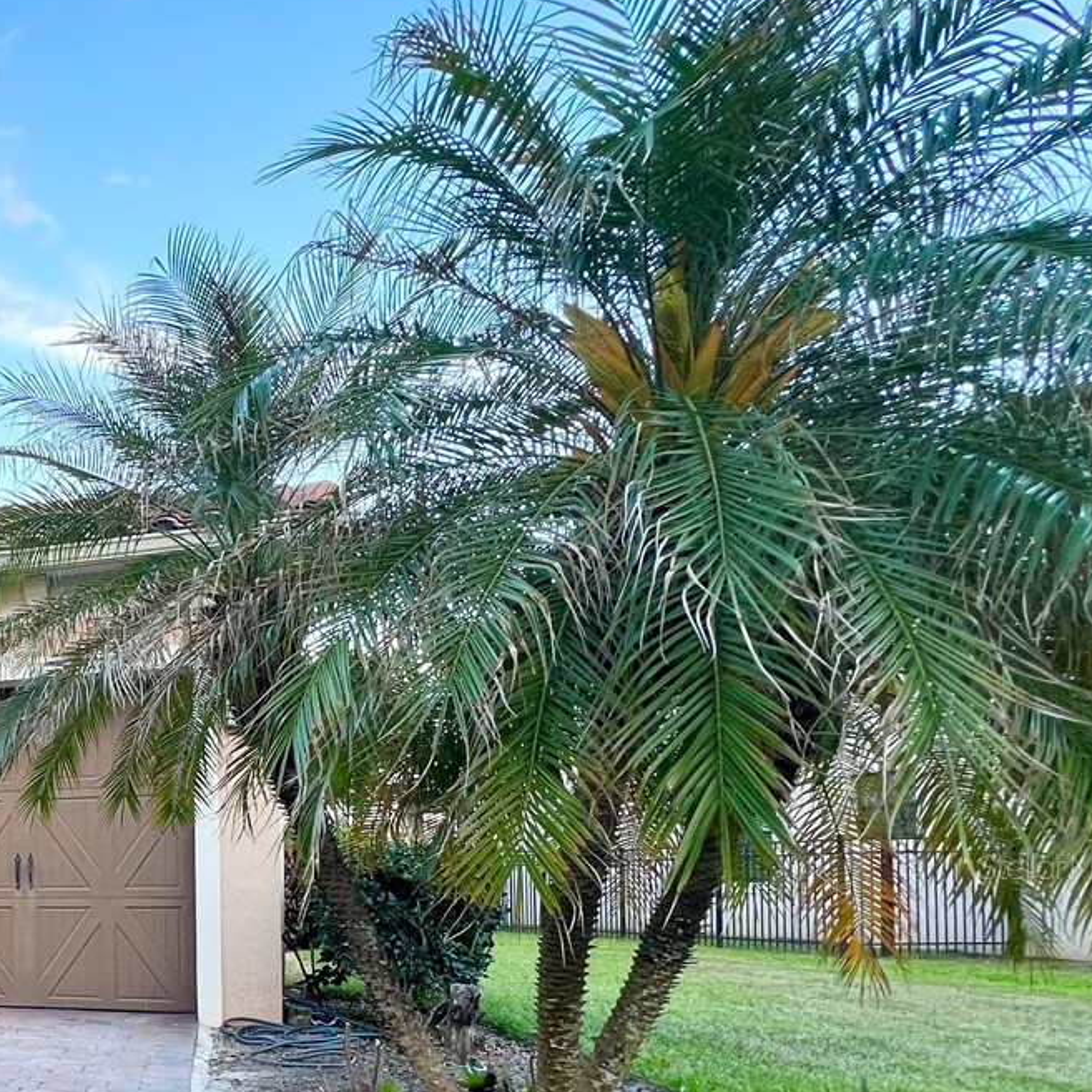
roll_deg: -0.2
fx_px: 999
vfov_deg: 53.7
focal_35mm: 28
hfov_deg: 41.1
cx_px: -194
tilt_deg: +0.6
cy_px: 866
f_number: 1.8
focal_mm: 1.57
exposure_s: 1/99
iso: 40
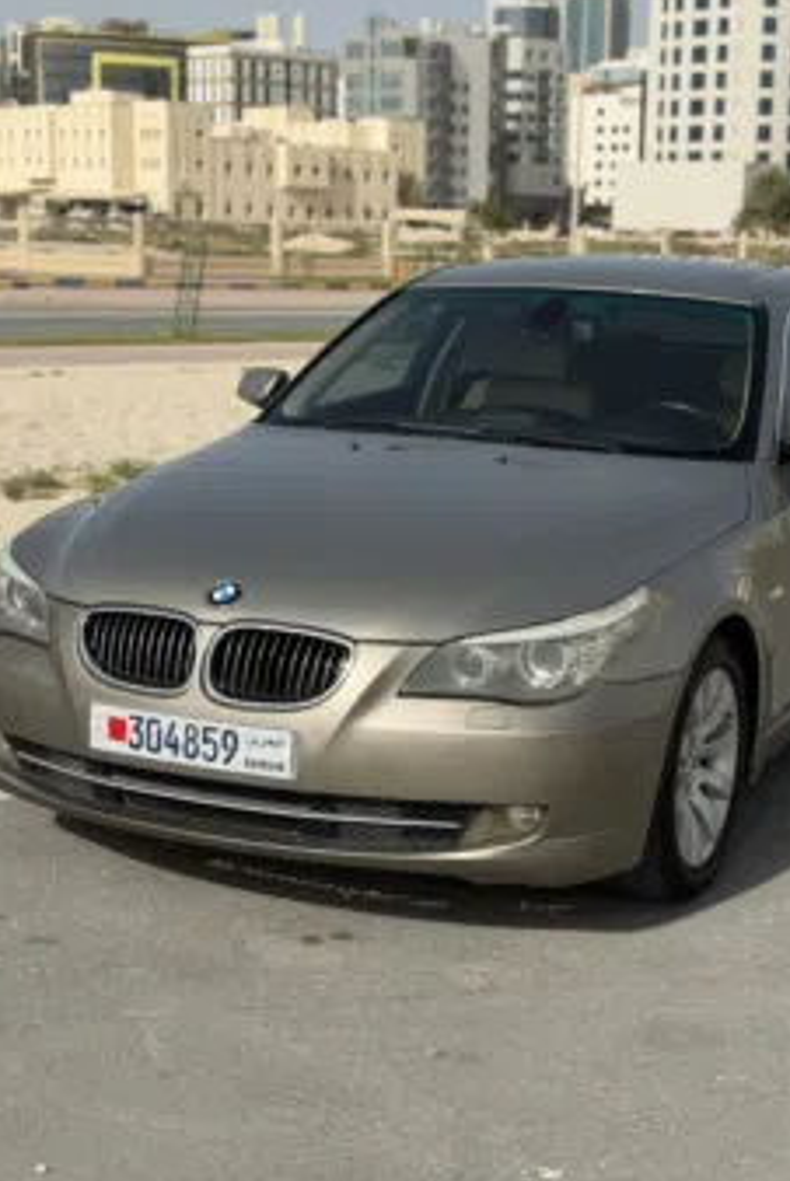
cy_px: 577
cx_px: 514
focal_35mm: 59
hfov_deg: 23.0
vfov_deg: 33.9
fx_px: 1938
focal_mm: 6.76
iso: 64
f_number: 1.78
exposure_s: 1/6024
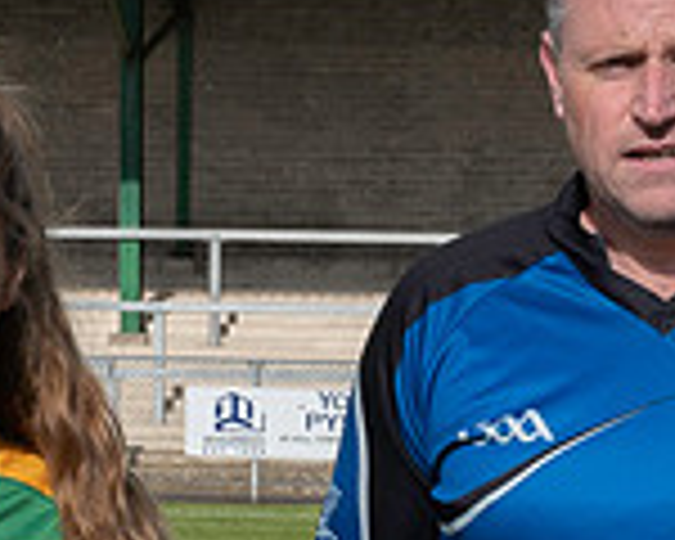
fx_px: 5694
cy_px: 967
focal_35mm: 285
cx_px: 610
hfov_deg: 6.8
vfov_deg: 5.4
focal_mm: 29
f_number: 8
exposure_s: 1/100
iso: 110
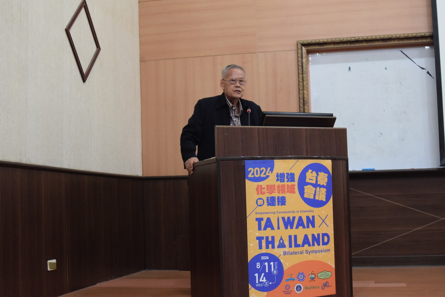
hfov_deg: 37.9
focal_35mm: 52
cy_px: 148
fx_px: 649
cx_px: 222
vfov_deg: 25.8
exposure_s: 1/500
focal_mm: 35
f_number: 2
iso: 4000
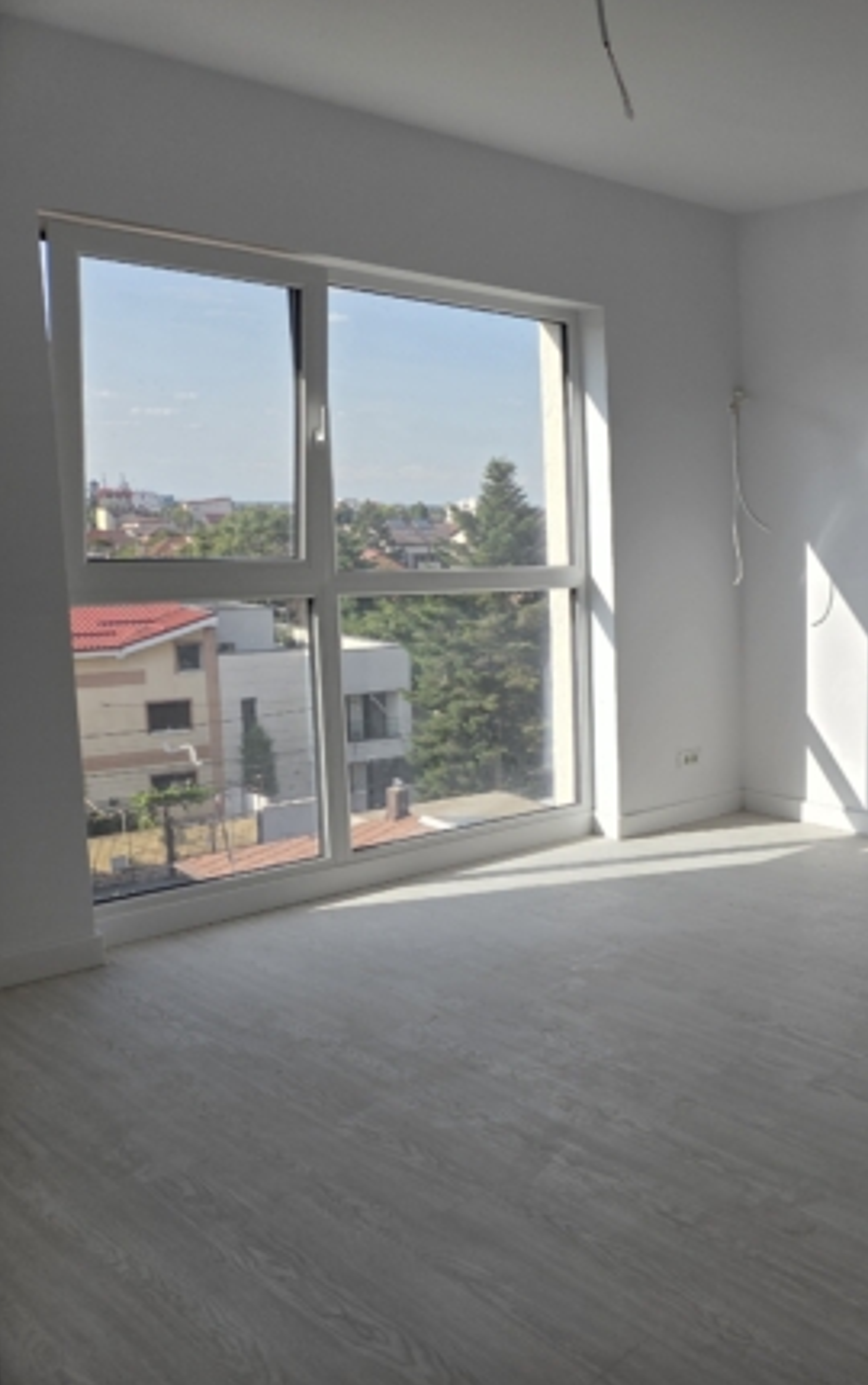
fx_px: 1247
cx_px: 932
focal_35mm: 33
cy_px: 688
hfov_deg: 33.8
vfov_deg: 58.1
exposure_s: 1/1839
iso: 80
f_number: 1.8
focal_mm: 5.4
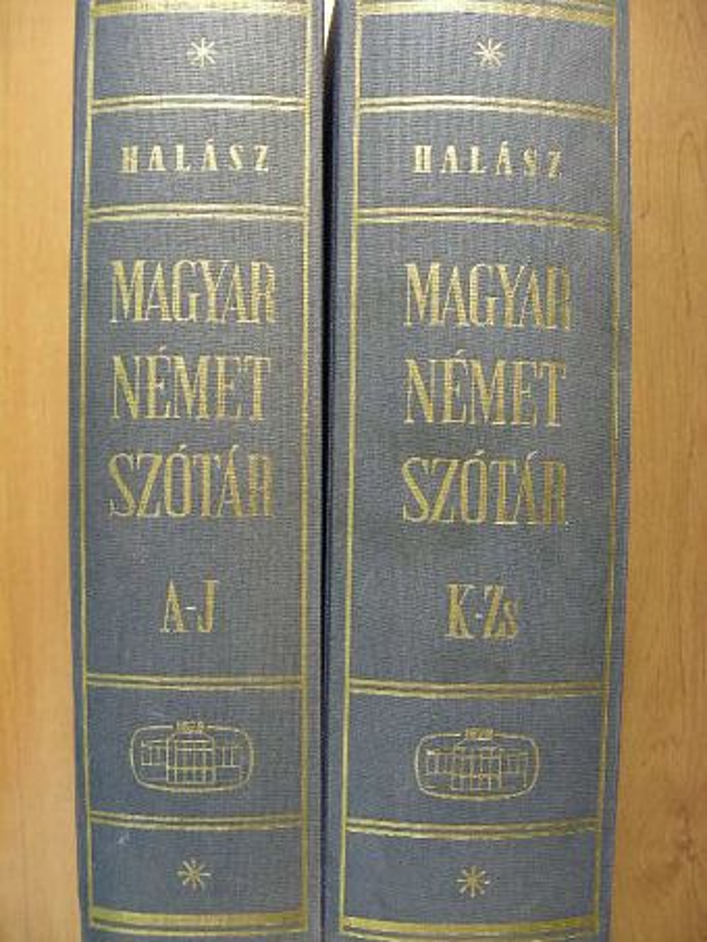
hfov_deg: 37.7
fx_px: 1034
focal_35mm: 38
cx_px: 354
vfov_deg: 49.0
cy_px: 471
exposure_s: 1/30
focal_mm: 6.3
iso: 197
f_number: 3.5
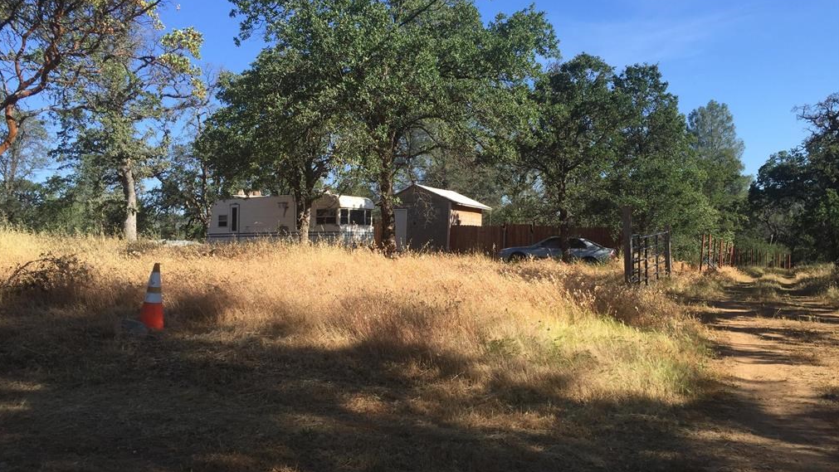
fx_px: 712
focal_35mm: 32
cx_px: 419
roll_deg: +0.6
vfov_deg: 36.7
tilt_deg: +1.5
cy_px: 235
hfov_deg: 61.0
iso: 32
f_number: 2.2
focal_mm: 4.15
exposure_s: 1/1041
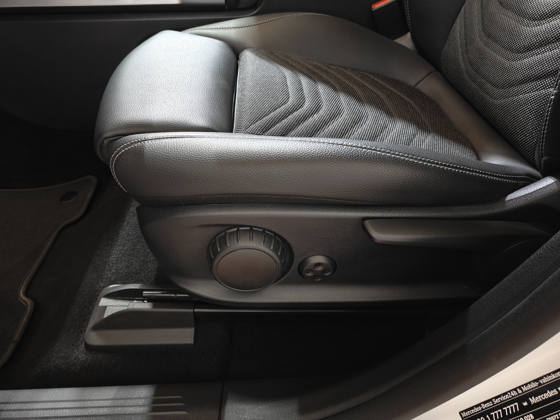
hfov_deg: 71.6
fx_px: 388
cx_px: 280
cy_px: 210
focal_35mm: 24
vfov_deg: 56.8
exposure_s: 1/17
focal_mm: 5.59
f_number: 1.8
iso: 1000
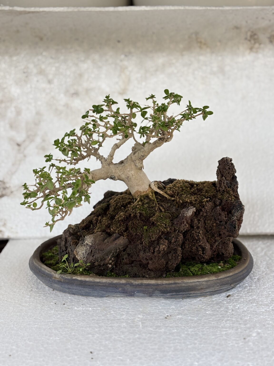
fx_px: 549
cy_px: 183
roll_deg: +1.2
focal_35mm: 52
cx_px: 137
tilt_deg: -12.8
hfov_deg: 28.0
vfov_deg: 36.8
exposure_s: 1/282
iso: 32
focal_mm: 5.96
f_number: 1.6
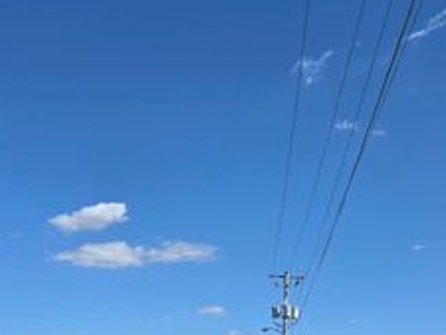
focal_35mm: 51
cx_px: 174
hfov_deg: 37.3
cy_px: 320
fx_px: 657
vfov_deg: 27.3
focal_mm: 5.4
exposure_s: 1/5697
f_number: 1.8
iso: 80
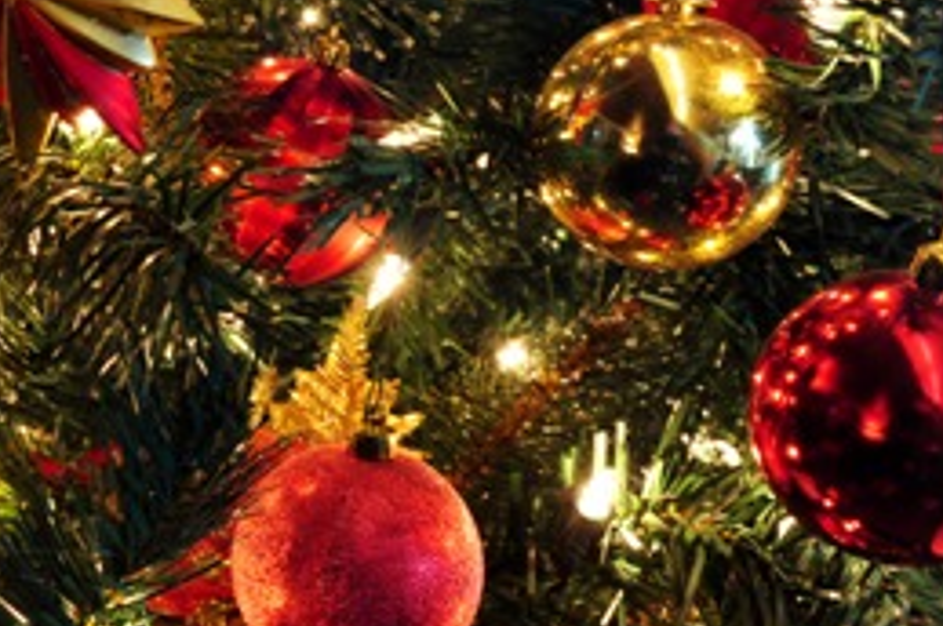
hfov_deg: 26.6
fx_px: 1884
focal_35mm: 72
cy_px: 193
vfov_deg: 18.8
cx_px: 7
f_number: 13
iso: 250
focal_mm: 35
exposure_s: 2
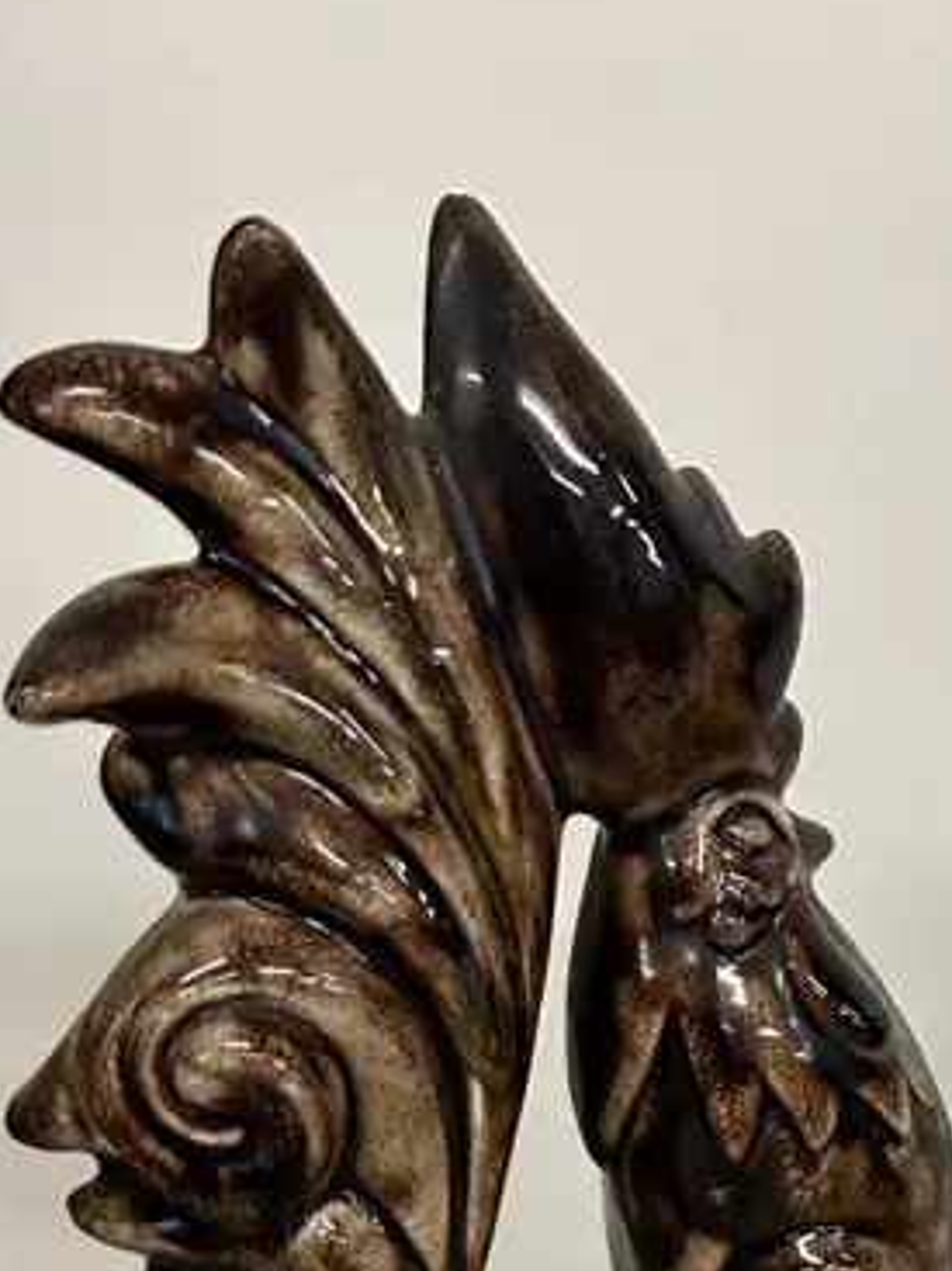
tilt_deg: -23.8
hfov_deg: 20.4
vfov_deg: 26.7
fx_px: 2458
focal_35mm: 67
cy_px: 1389
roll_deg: +1.0
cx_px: 1160
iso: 200
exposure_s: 1/100
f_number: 1.78
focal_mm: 6.86
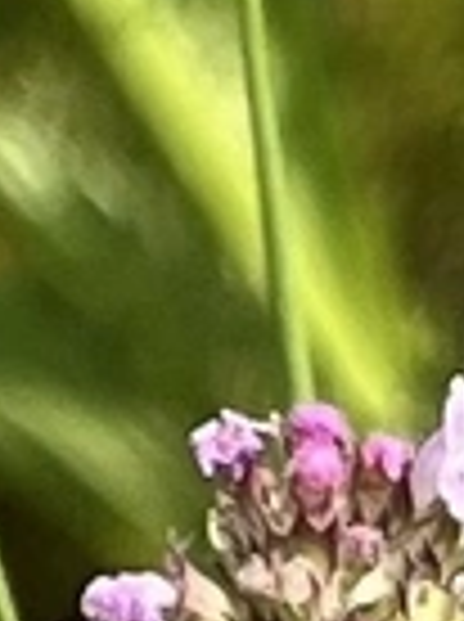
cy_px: 760
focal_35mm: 121
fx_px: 2169
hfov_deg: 11.6
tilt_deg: -22.9
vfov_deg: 15.7
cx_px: 725
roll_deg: +10.6
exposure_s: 1/2062
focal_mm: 5.1
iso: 50
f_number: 1.6
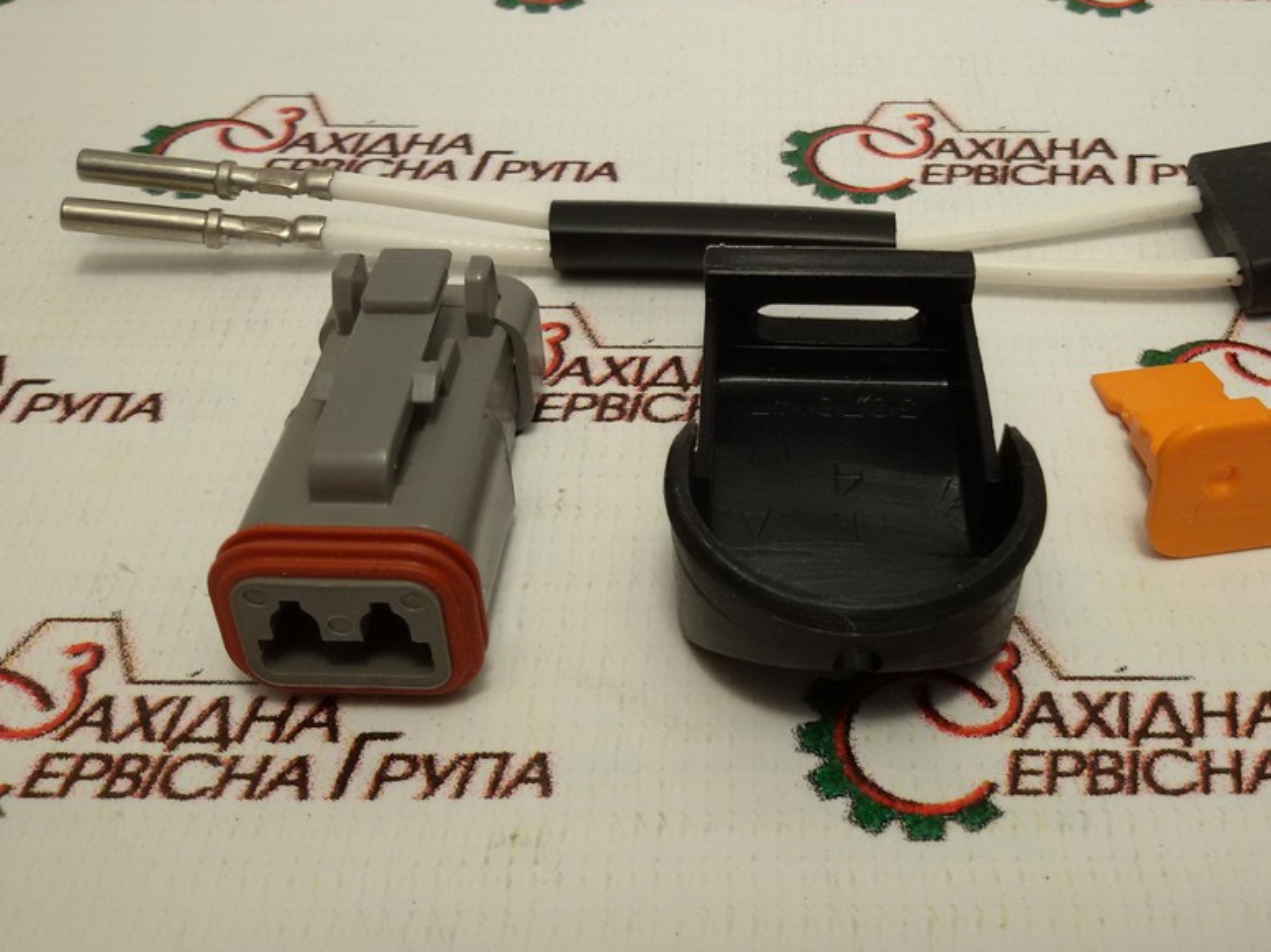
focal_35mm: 40
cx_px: 768
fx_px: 1468
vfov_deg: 35.9
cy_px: 393
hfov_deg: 46.5
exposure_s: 1/100
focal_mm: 2.93
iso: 50
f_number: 2.4
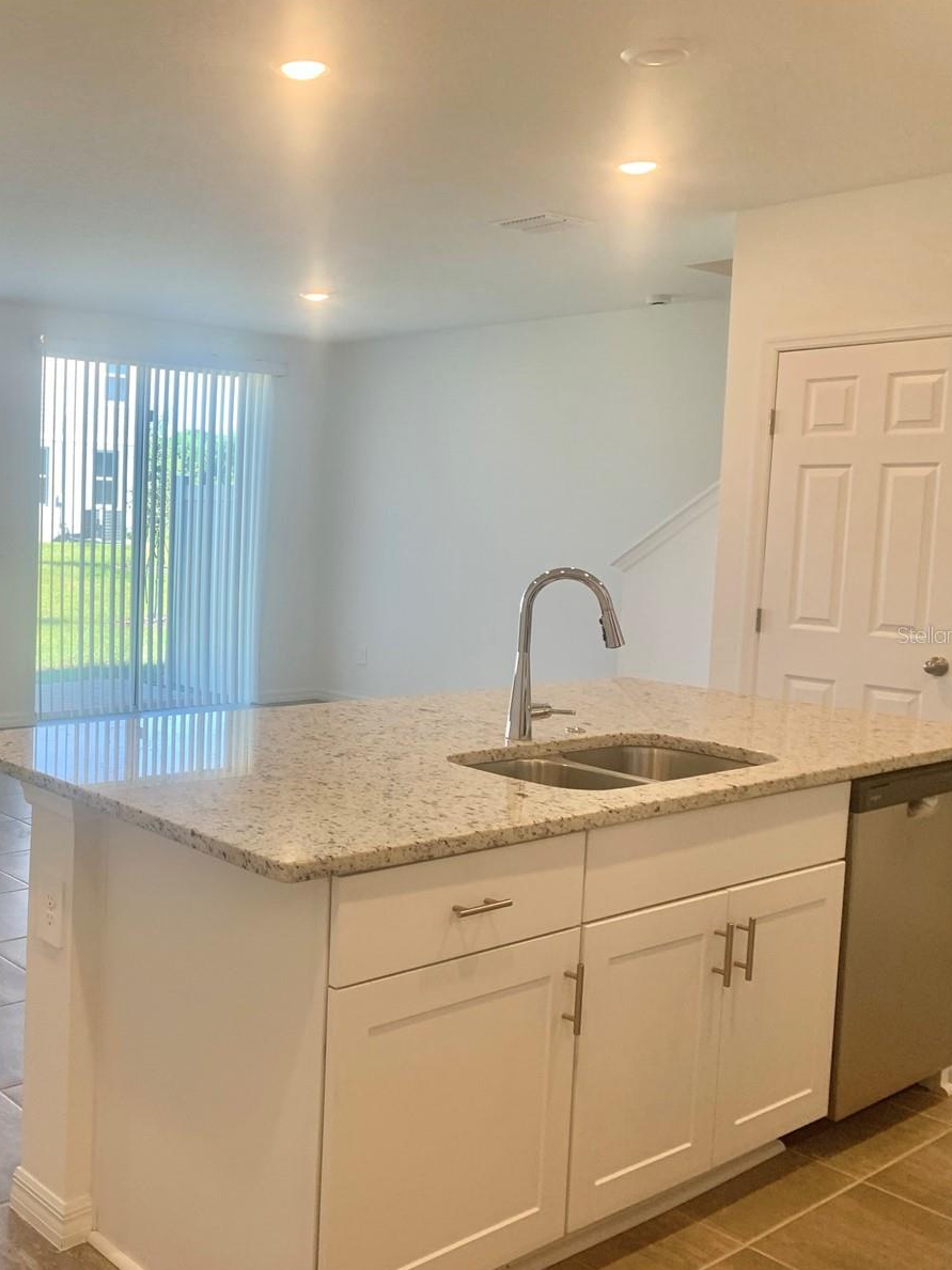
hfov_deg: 38.6
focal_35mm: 35
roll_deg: -1.3
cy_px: 634
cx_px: 143
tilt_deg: -2.5
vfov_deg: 52.6
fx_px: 1284
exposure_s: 1/120
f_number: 1.8
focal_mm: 4.25
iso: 50
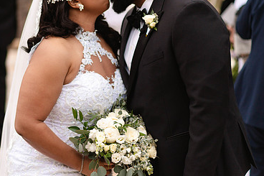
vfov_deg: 10.2
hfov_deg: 15.2
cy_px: 45
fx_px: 982
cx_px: 69
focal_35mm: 134
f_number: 1.8
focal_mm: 85
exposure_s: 1/250
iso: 400
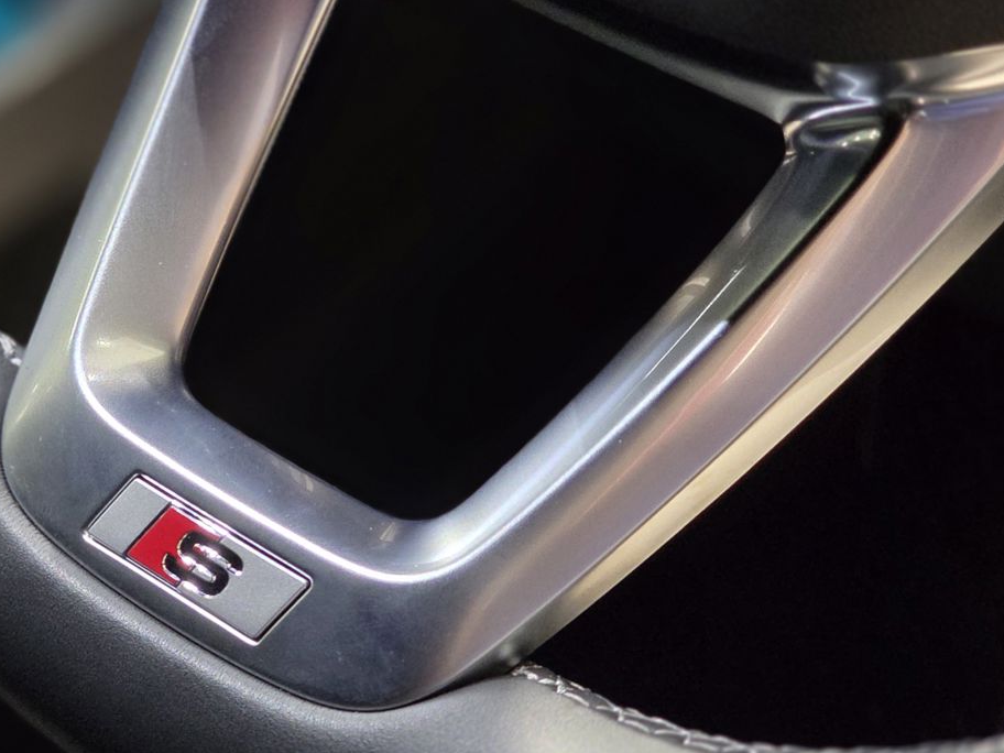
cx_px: 254
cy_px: 500
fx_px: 3509
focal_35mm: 121
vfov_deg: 12.2
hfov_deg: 16.2
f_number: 2.4
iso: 1000
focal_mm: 7.9
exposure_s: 1/33.3
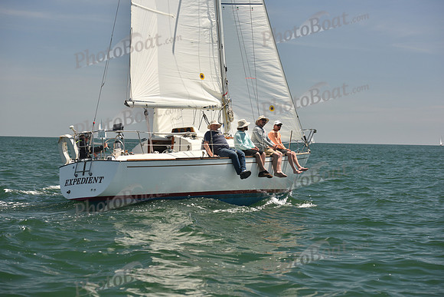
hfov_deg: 23.6
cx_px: 222
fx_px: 1061
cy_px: 148
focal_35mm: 86
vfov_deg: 15.9
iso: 250
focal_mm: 86
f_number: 5.6
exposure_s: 1/800
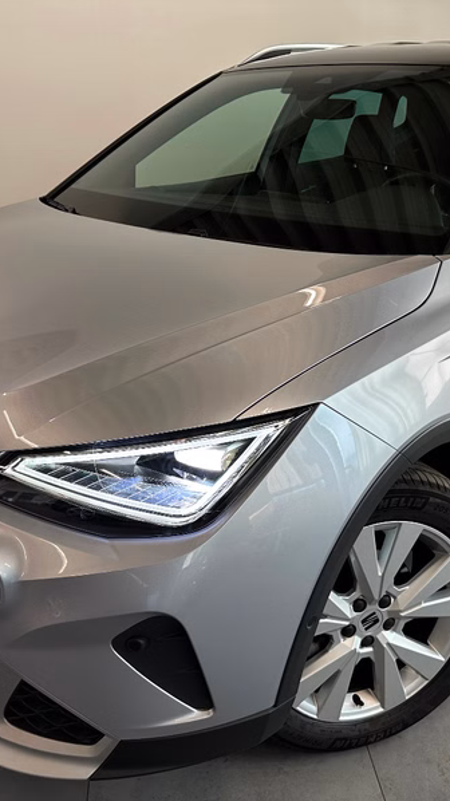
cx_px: 226
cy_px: 400
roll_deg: -1.2
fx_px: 743
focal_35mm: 35
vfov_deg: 56.6
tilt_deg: -21.7
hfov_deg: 33.7
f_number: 1.78
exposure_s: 1/100
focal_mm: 6.86
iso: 100
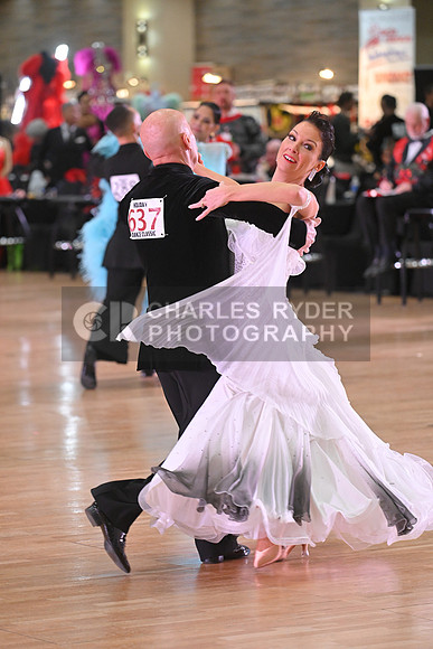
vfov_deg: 11.7
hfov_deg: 7.9
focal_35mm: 175
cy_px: 324
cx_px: 216
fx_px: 3155
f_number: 5
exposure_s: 1/400
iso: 3200
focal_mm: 175
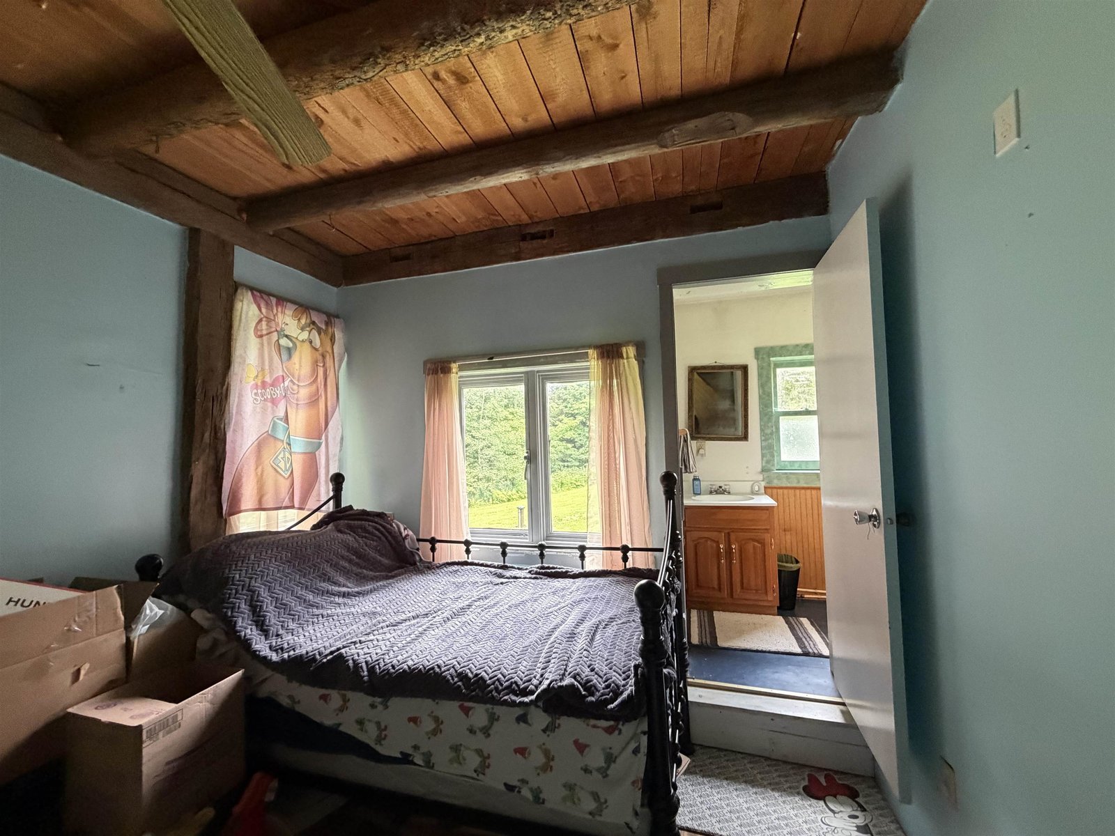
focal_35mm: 14
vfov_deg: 85.7
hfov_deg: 102.1
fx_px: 451
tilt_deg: +1.4
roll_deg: +3.1
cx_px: 558
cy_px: 418
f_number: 2.2
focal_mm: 2.22
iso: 500
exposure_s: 1/60
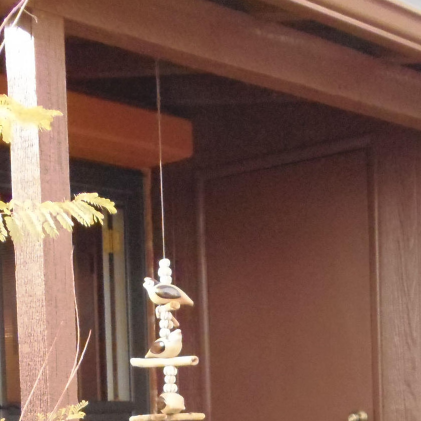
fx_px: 1156
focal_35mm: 84
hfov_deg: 20.6
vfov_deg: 19.6
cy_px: 488
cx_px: 191
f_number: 3.2
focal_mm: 5.5
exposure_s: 1/800
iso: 800
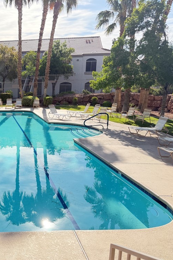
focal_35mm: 34
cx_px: 2
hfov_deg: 35.4
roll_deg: +0.3
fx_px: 245
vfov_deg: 55.8
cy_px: 128
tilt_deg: -10.4
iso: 100
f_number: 1.78
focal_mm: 6.76
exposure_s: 1/2053
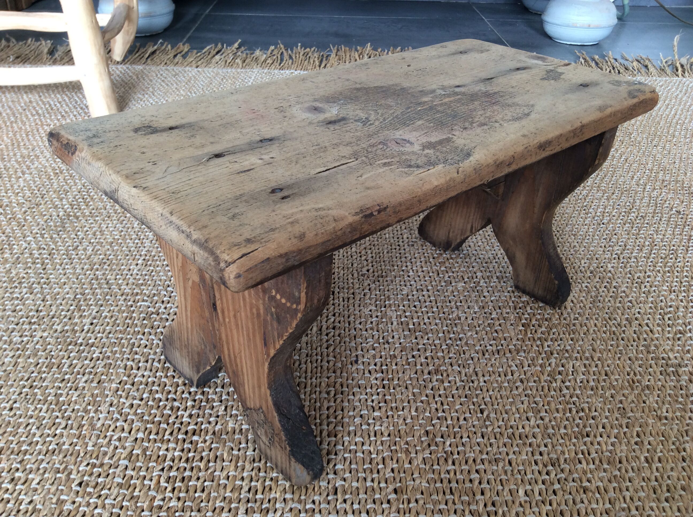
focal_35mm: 32
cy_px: 258
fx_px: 640
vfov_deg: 44.1
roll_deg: -0.1
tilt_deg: -32.9
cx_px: 346
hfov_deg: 56.9
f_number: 2.4
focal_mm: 3.3
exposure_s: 1/25
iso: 32
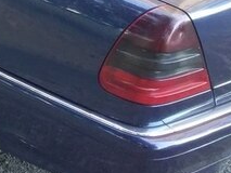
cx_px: -110
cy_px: -30
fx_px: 641
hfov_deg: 18.3
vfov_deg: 14.9
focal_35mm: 96
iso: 80
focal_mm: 3.3
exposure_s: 1/50
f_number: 2.2
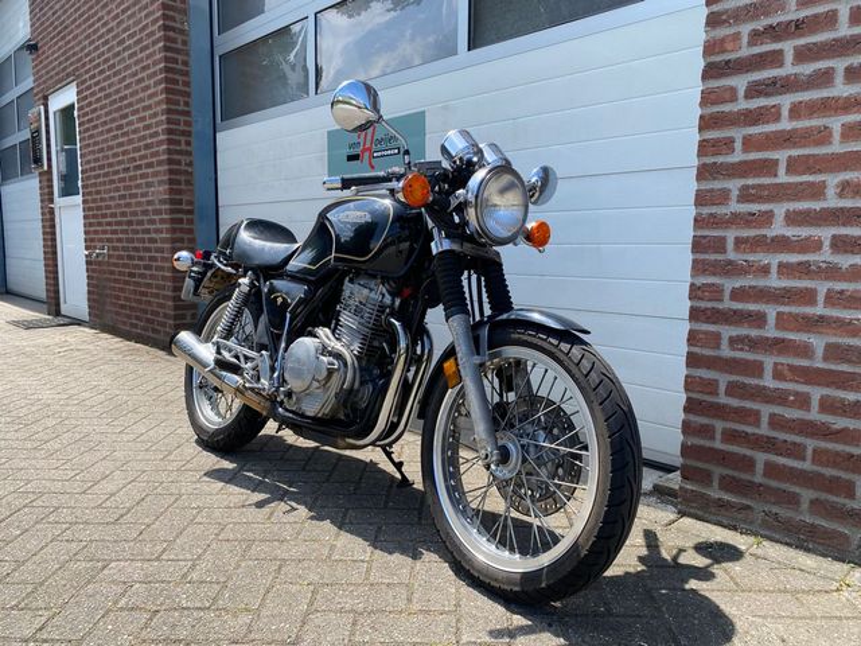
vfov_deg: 53.1
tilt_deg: -6.6
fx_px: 647
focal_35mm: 26
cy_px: 323
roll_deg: -0.2
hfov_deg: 67.3
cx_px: 430
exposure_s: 1/1447
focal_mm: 4.25
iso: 32
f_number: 1.8
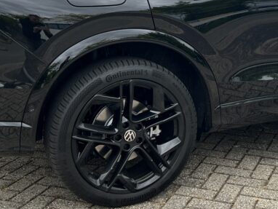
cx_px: 223
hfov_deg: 27.9
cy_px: 47
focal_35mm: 68
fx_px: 546
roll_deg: +1.2
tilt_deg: -10.0
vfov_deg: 21.4
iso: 50
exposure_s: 1/678
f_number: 1.5
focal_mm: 5.7
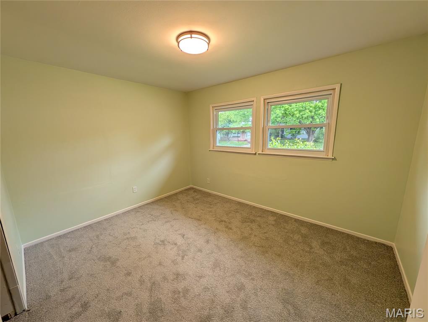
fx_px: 149
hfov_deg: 110.5
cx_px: 214
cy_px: 161
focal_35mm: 12
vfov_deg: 94.6
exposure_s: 1/120
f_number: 1.7
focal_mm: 2.02
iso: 72
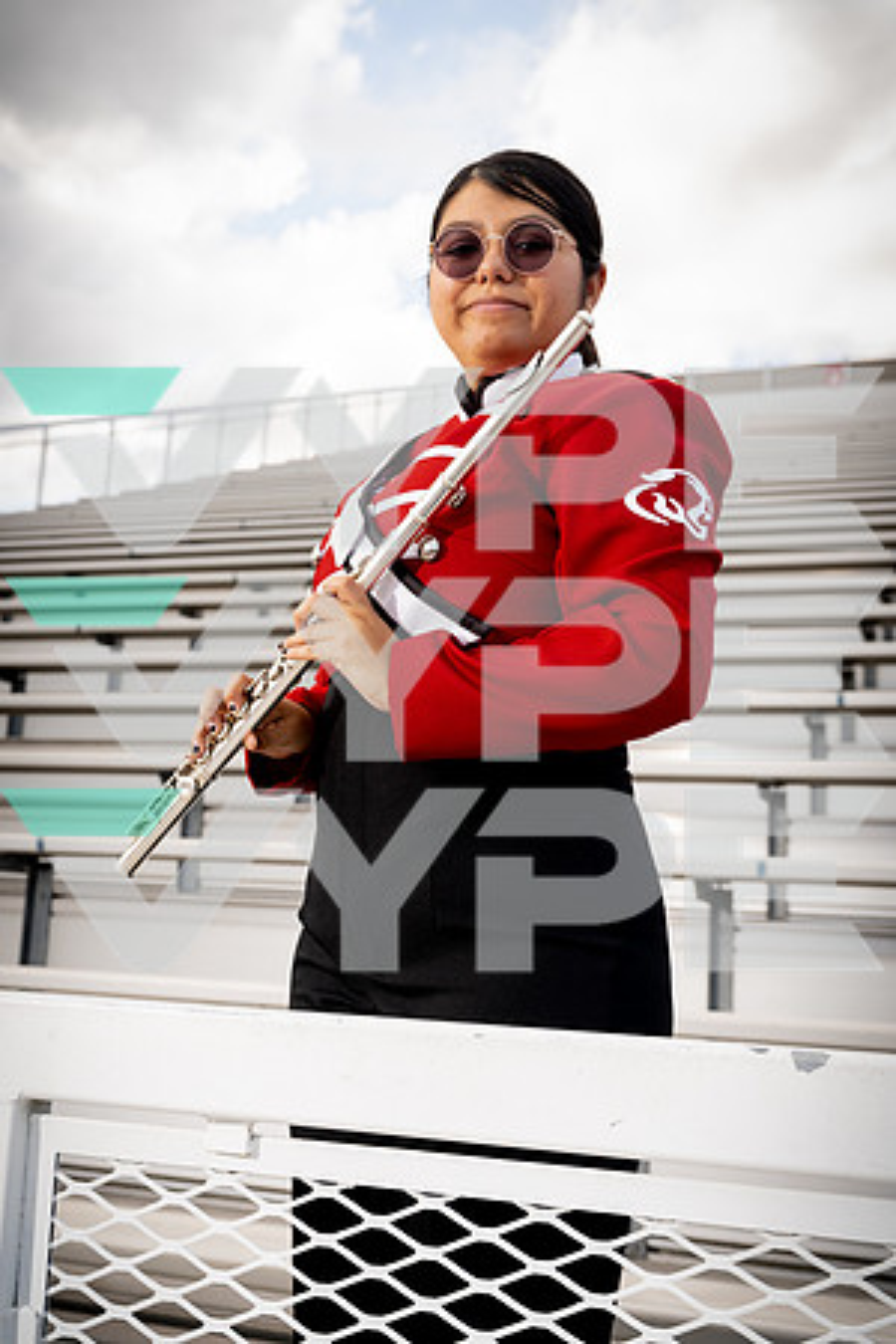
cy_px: 672
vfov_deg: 47.4
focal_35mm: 41
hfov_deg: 32.6
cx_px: 448
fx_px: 1531
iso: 100
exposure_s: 1/250
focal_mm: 41
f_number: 5
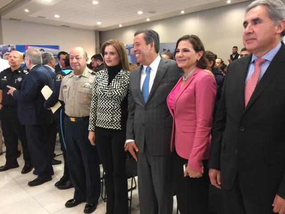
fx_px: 239
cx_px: 142
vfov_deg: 48.2
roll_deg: +0.3
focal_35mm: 29
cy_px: 107
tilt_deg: -8.5
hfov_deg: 61.7
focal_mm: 4.15
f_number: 2.2
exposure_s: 1/10
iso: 125
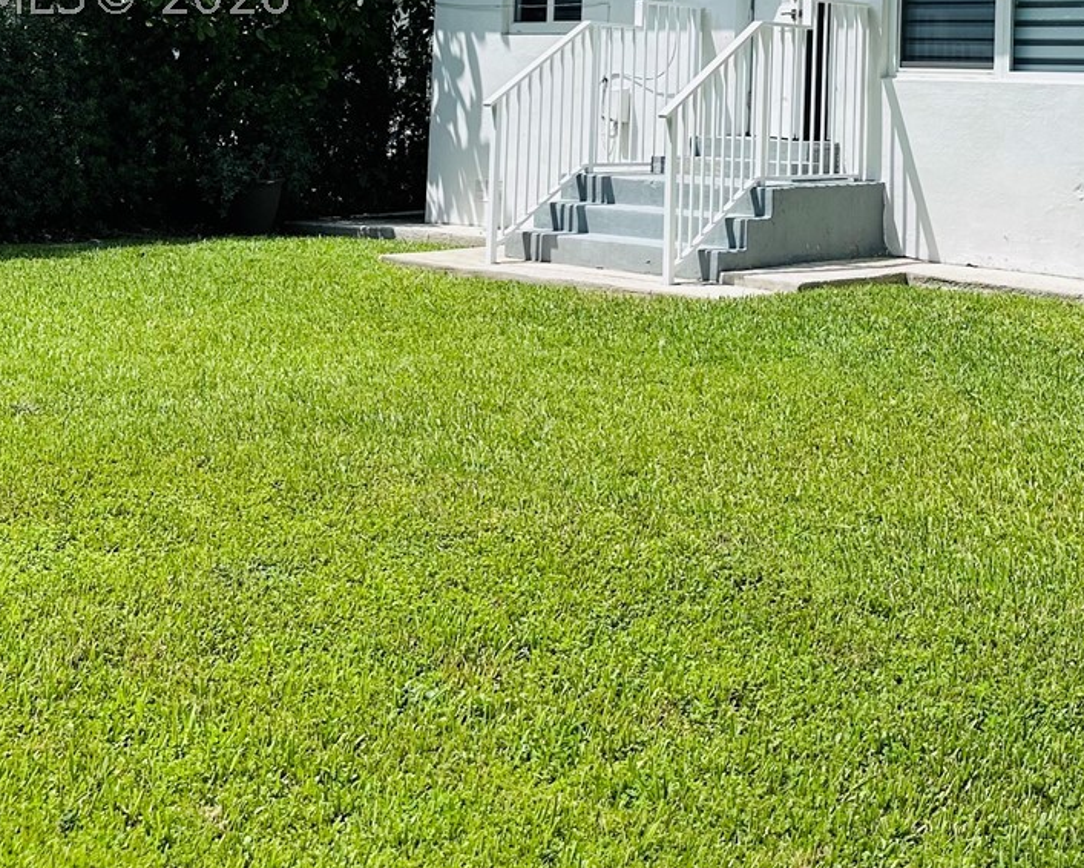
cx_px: 760
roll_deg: -1.7
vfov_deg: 27.0
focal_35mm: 53
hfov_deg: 34.9
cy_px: -5
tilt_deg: +3.5
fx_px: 1701
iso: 80
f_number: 1.78
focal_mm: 6.86
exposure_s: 1/6623
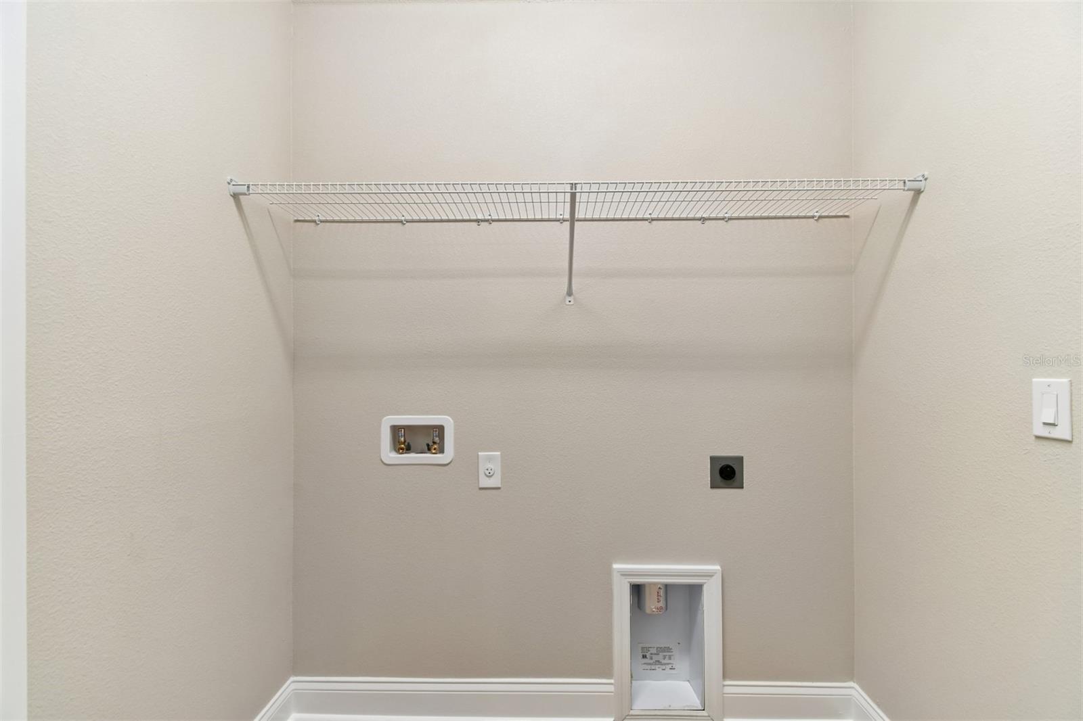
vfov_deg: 77.3
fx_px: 451
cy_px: 360
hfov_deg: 100.4
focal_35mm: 15
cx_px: 542
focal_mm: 10
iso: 100
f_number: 7.1
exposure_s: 1/25
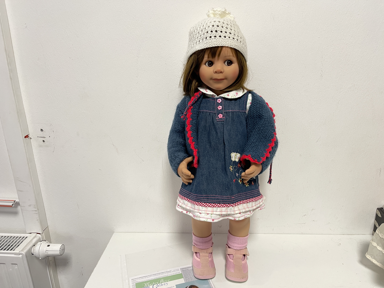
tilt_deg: -17.9
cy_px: 144
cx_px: 192
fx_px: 277
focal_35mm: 25
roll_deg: +1.9
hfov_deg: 69.4
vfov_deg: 54.9
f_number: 1.6
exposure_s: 1/50
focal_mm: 5.1
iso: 100
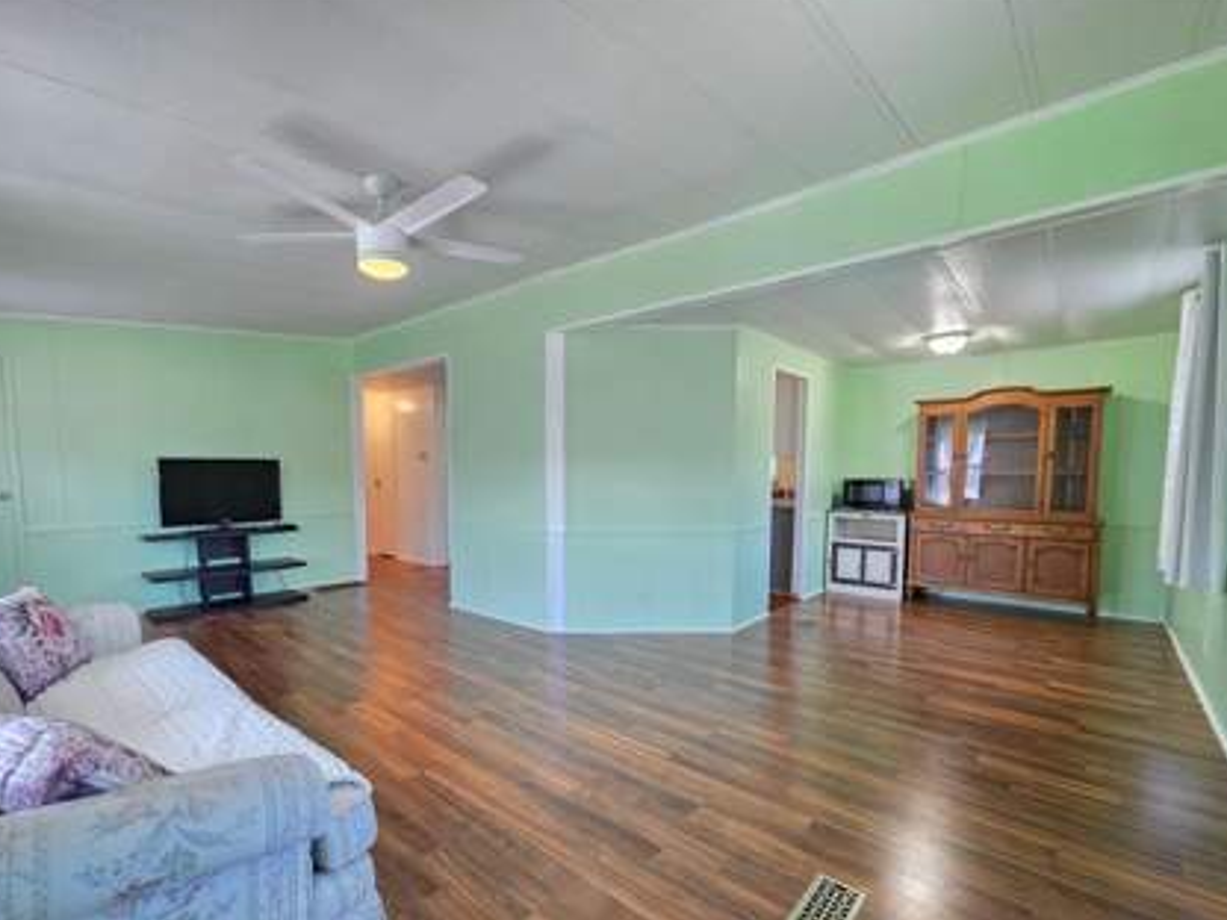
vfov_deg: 81.5
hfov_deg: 98.0
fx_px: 532
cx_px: 566
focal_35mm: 15
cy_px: 510
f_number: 1.9
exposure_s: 1/60
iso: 320
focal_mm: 2.2
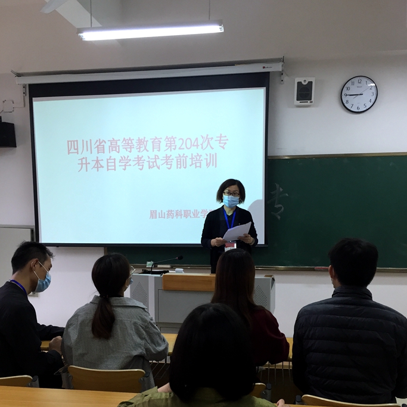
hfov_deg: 47.2
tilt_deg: -4.6
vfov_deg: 46.4
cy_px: 276
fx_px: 466
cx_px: 205
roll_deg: -0.7
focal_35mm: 35
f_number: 2.2
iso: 40
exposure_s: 1/33
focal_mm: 4.15
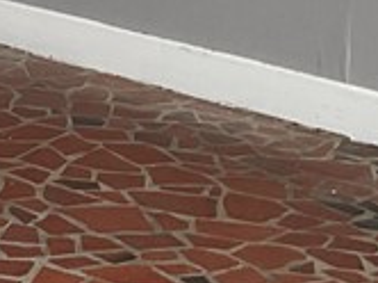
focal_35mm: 179
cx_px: -61
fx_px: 1952
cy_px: -329
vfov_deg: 7.8
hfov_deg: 10.9
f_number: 1.8
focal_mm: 3
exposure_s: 1/60
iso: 32
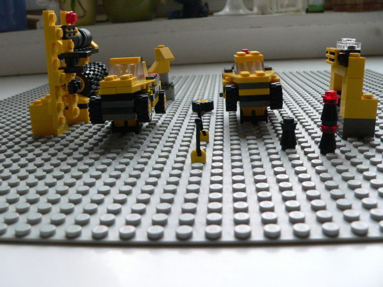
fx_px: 398
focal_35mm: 36
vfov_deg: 39.7
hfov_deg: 51.4
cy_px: 144
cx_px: 192
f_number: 4
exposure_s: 1/160
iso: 400
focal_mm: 6
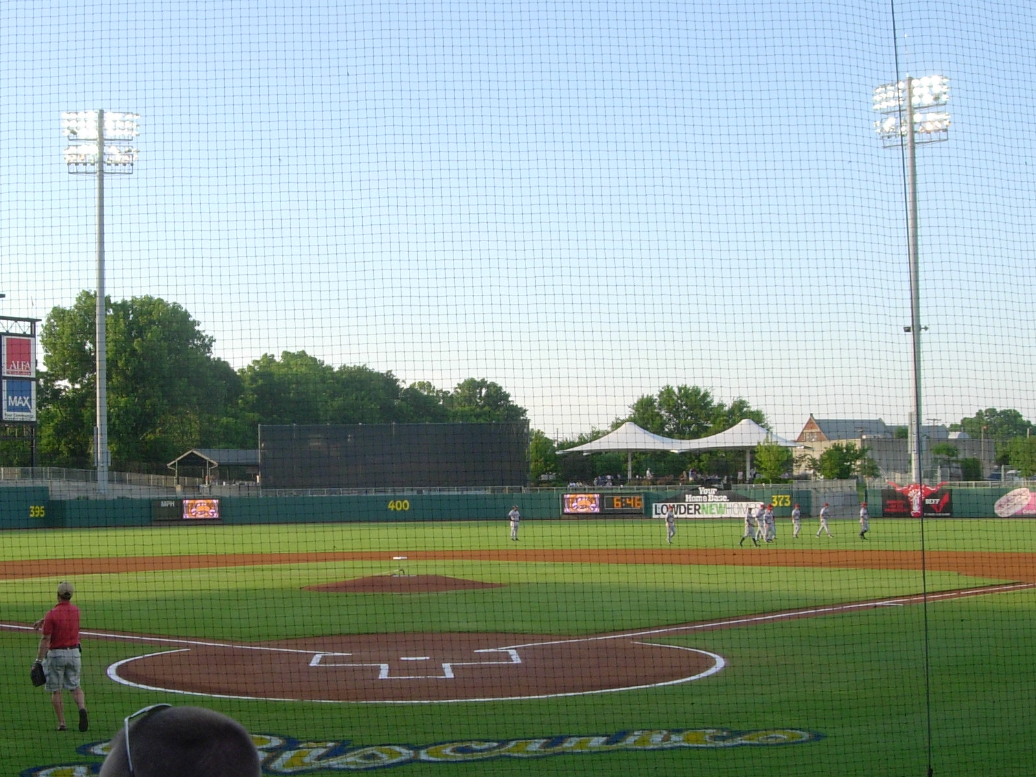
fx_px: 1616
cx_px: 420
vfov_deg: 26.8
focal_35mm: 54
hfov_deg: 35.4
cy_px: 532
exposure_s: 1/197
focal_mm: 7.8
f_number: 4.8
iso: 79
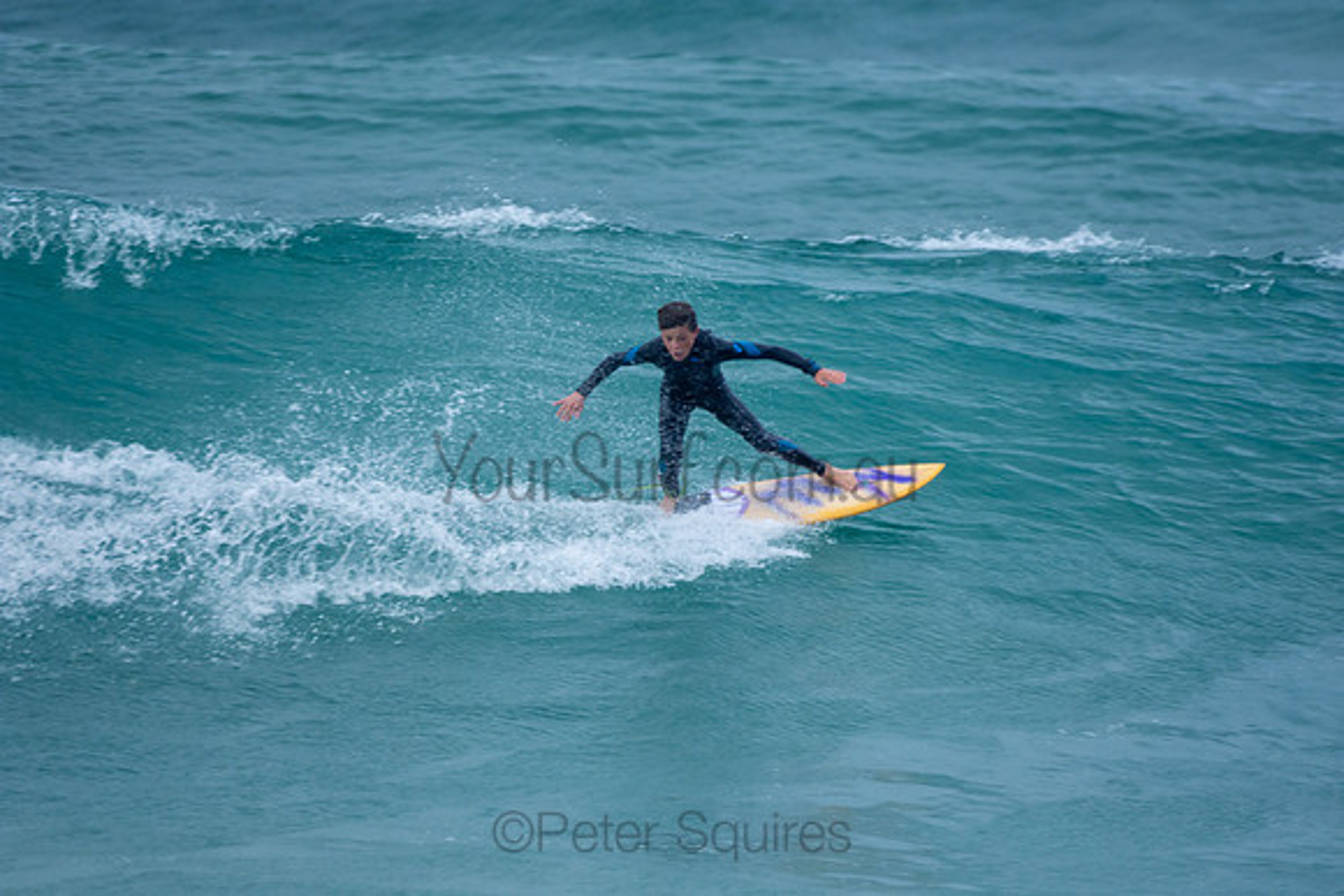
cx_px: 672
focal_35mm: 720
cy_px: 448
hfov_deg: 2.9
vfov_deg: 1.9
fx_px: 26885
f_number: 5.6
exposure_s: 1/500
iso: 360
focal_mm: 480
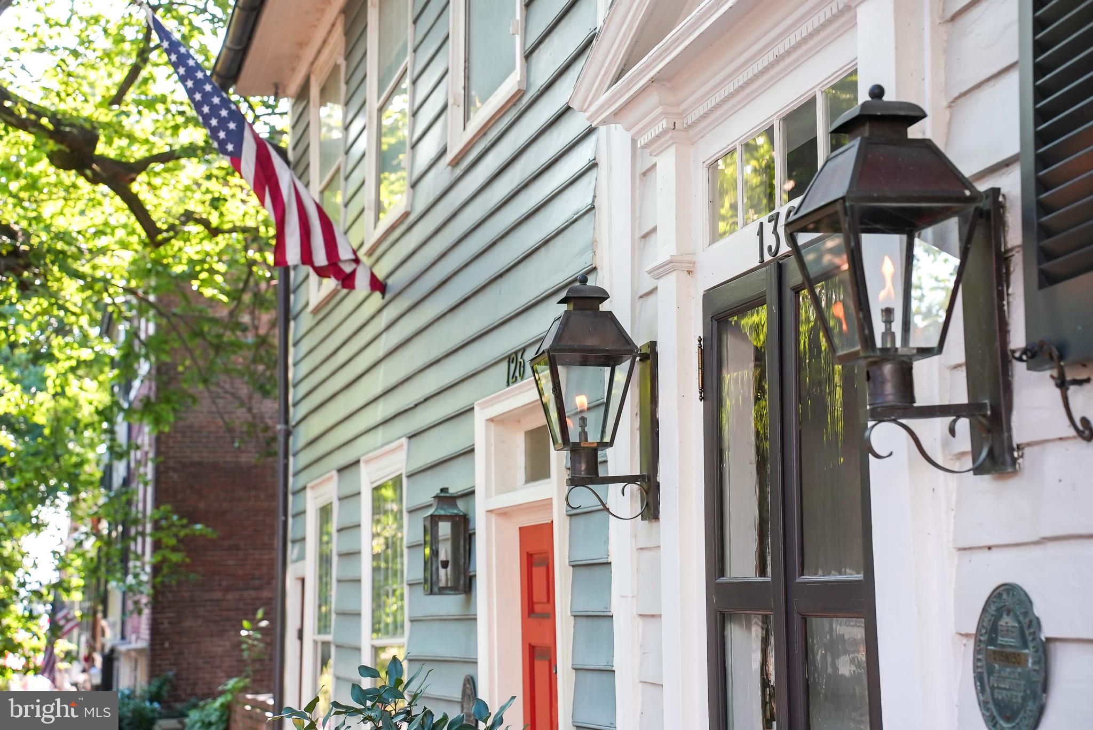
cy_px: 365
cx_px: 546
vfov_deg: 22.6
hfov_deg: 33.4
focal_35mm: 60
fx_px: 1822
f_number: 4
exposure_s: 1/60
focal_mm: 60
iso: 500
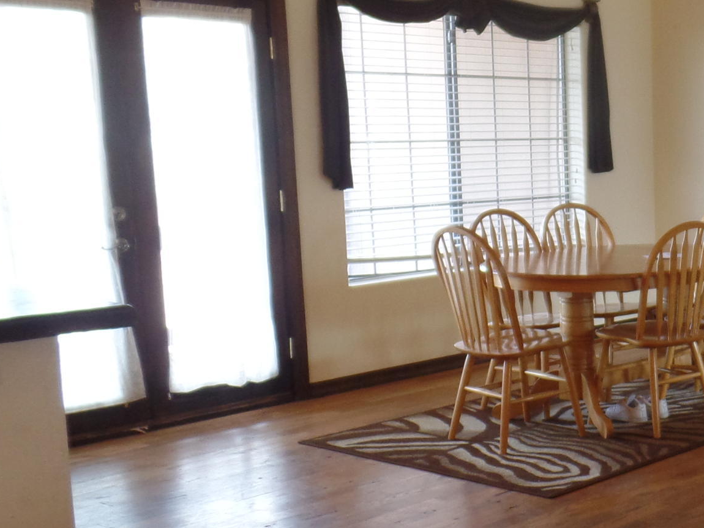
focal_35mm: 60
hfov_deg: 28.3
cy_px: 311
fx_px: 1220
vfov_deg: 24.4
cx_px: 833
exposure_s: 1/30
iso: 160
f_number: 2.8
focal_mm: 4.1
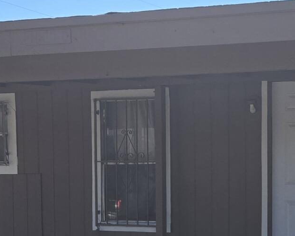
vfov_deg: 14.0
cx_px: 321
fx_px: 943
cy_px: 242
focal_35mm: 108
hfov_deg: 17.2
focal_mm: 5.4
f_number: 1.8
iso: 40
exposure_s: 1/2921
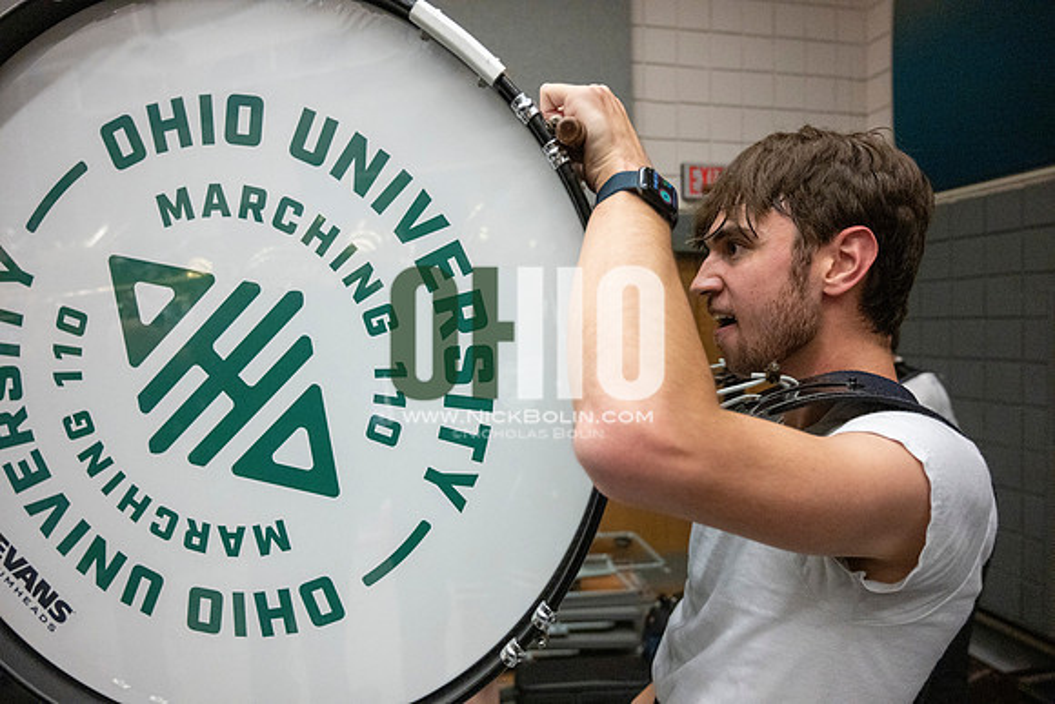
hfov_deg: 73.7
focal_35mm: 24
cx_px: 528
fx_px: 703
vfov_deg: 53.2
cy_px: 352
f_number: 4
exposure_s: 1/500
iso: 10000
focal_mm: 24
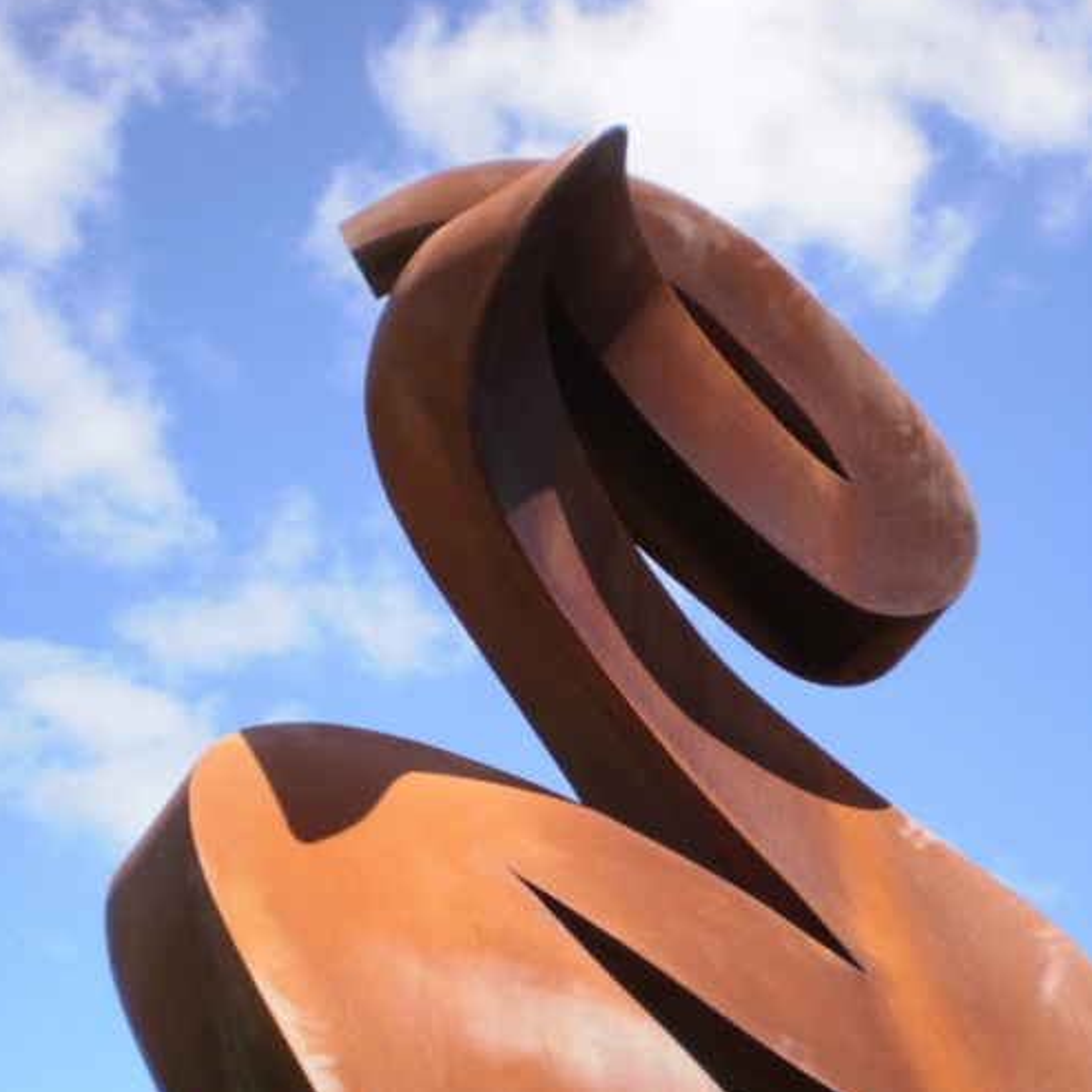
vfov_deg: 39.1
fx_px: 1535
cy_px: 621
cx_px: 543
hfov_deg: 39.2
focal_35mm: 43
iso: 100
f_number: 3.1
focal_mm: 6.3
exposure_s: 1/800
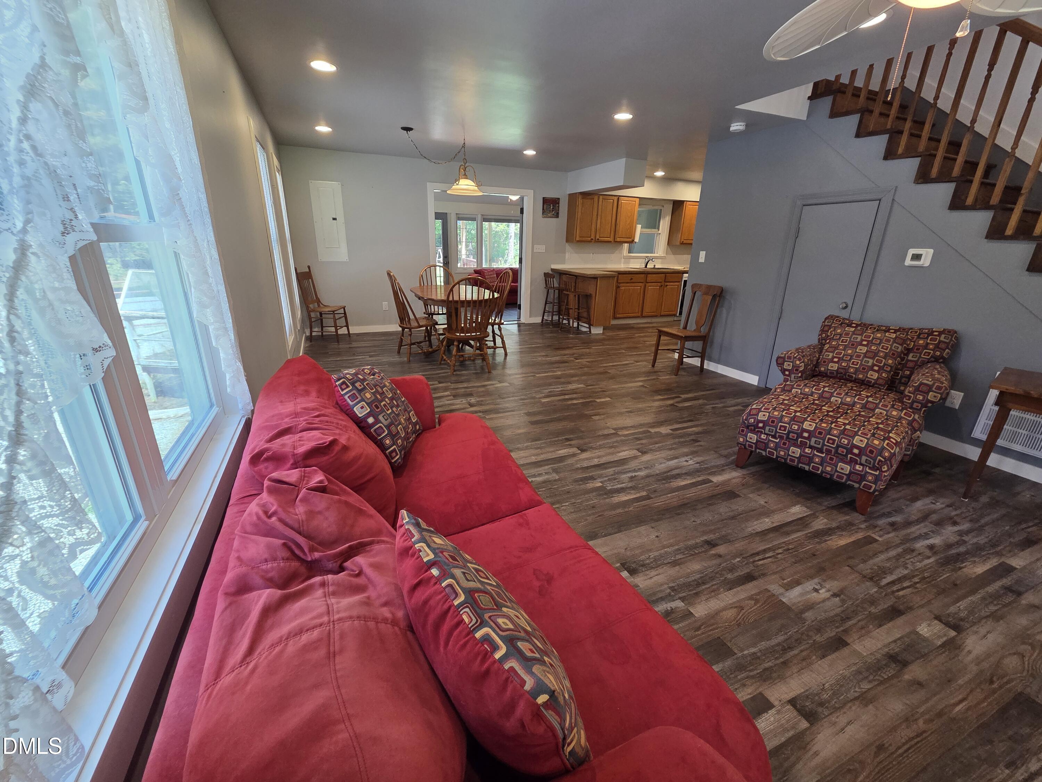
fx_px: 391
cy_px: 391
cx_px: 521
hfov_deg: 106.2
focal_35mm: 13
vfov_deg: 89.9
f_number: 2.2
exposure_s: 1/120
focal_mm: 2.2
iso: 160
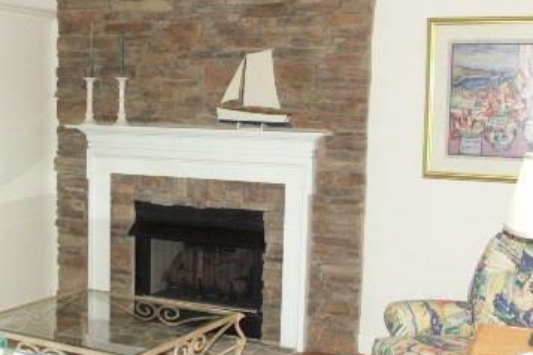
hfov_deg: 36.2
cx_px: 143
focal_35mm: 54
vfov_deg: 25.0
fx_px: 799
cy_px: 161
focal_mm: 7.5
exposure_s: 1/50
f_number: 2.8
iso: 200
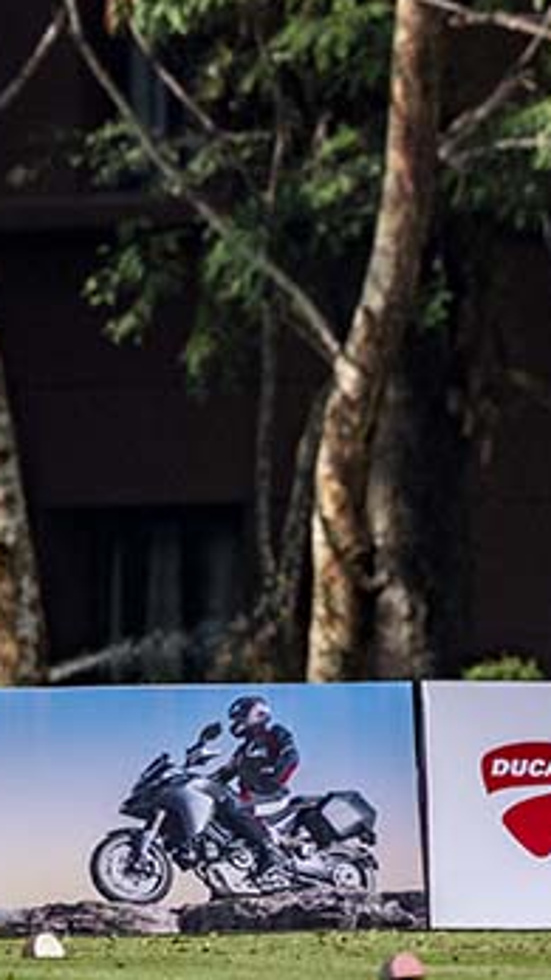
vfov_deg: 1.1
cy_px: 486
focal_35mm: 1881
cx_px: 1091
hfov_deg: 0.6
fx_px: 48893
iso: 250
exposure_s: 1/1600
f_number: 8
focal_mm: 650
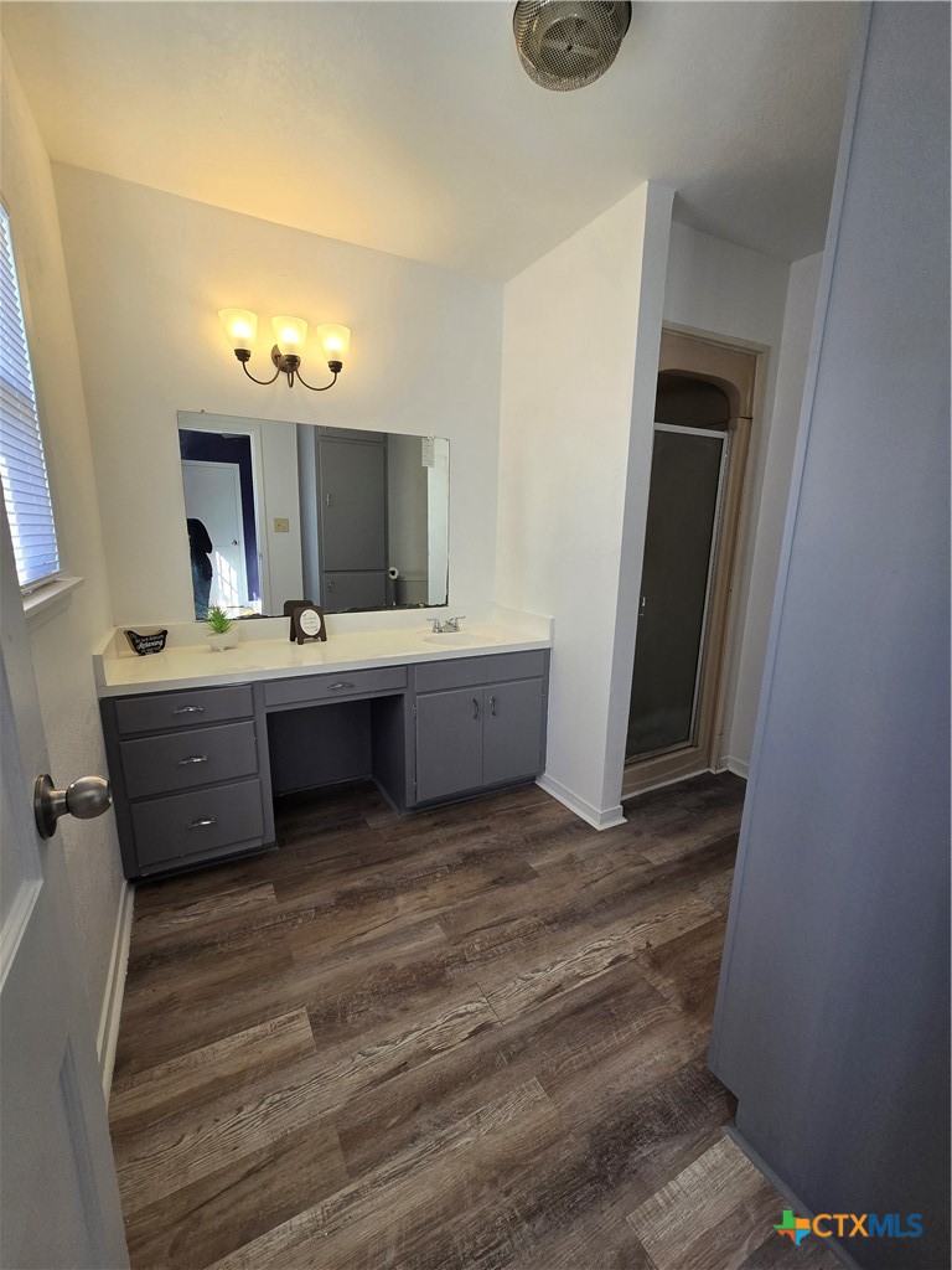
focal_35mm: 13
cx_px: 476
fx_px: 477
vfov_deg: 106.2
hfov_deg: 89.9
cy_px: 635
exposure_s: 1/120
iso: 80
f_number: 2.2
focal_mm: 2.2
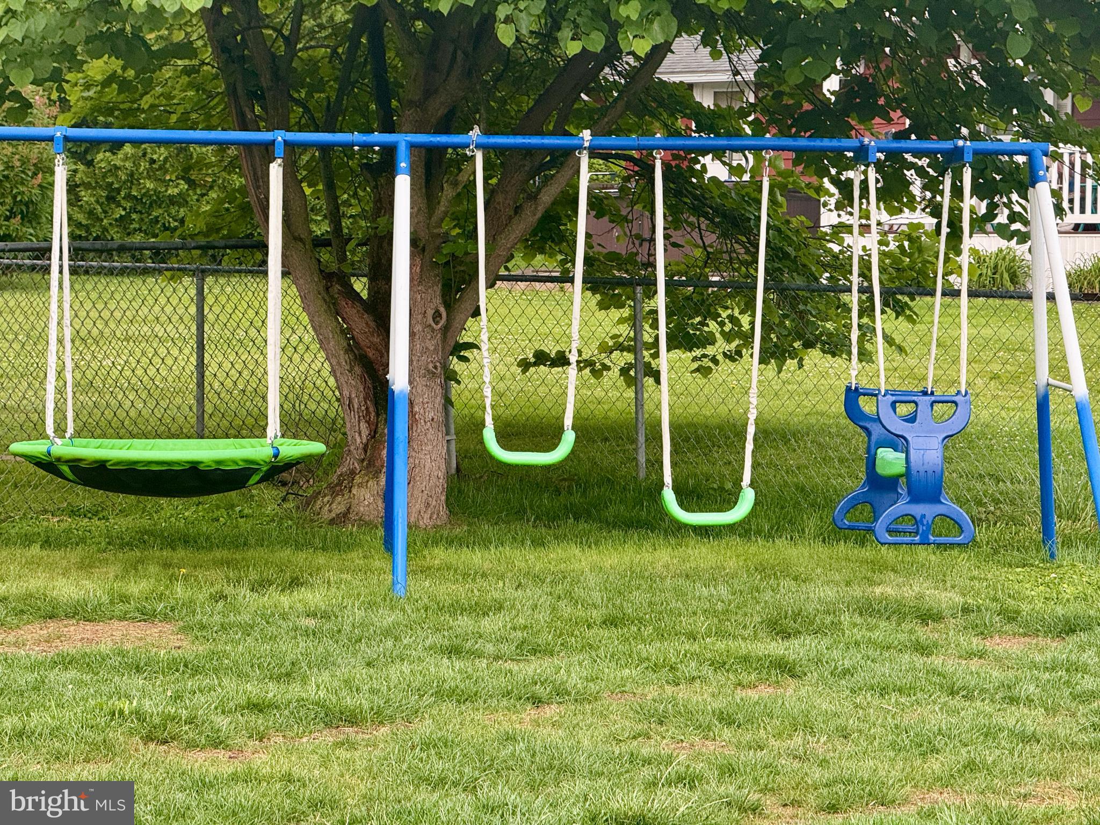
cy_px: 412
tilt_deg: -1.8
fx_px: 3813
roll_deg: -0.5
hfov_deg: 16.4
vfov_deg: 12.3
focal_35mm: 120
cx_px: 550
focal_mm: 15.66
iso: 100
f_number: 2.8
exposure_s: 1/99
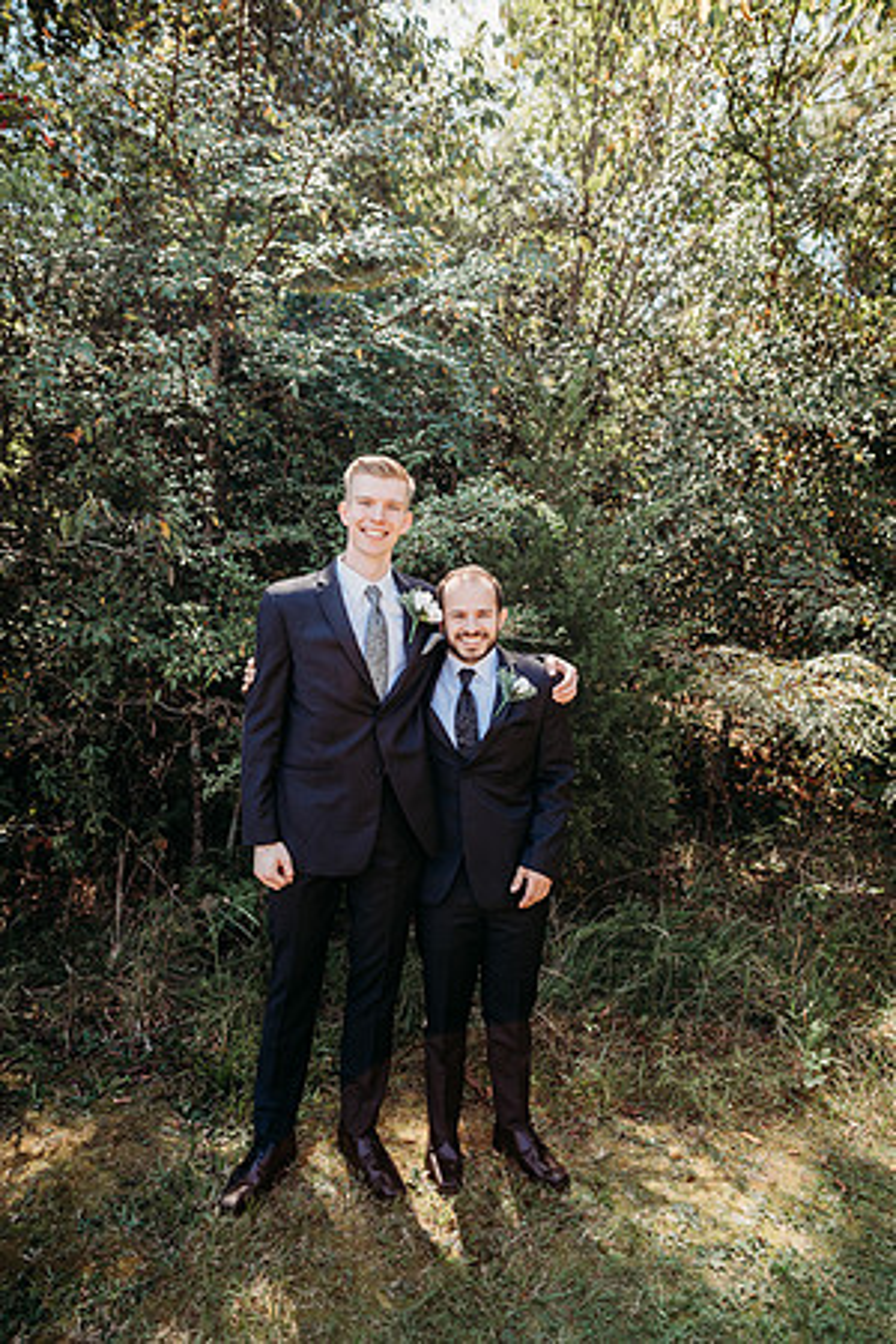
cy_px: 672
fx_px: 896
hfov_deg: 53.1
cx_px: 448
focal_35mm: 24
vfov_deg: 73.7
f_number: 2.8
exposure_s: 1/400
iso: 125
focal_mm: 24
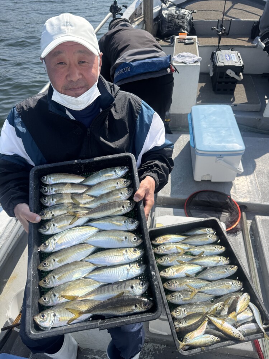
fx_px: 249
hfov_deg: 56.8
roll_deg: +0.8
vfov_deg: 71.6
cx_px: 134
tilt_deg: -38.6
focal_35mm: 24
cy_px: 180
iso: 80
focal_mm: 6.76
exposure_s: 1/3597
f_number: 1.78
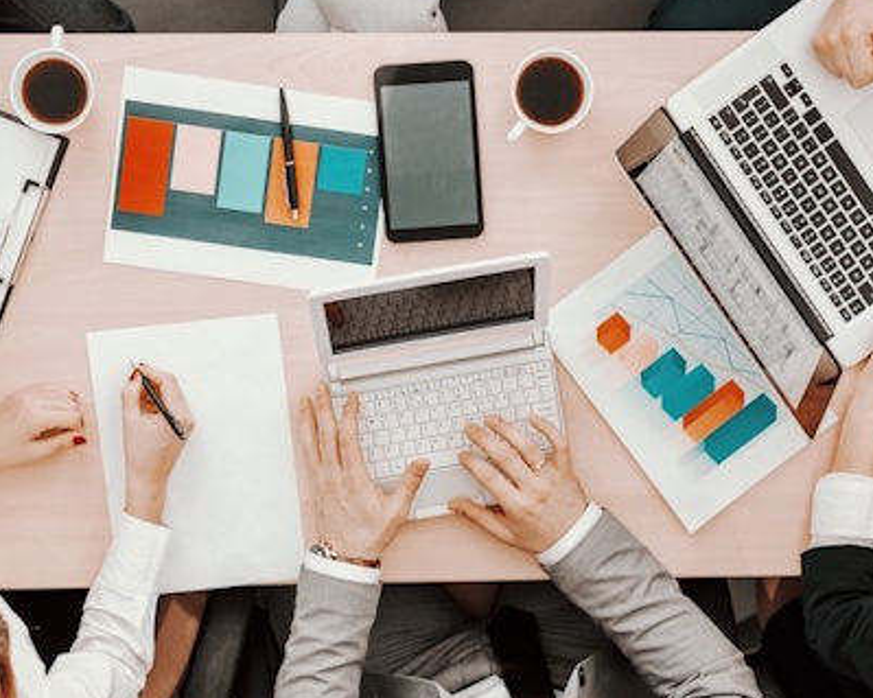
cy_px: 619
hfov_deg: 21.5
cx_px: 444
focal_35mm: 89
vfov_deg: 17.0
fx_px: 2299
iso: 320
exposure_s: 1/200
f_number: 1.4
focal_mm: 35
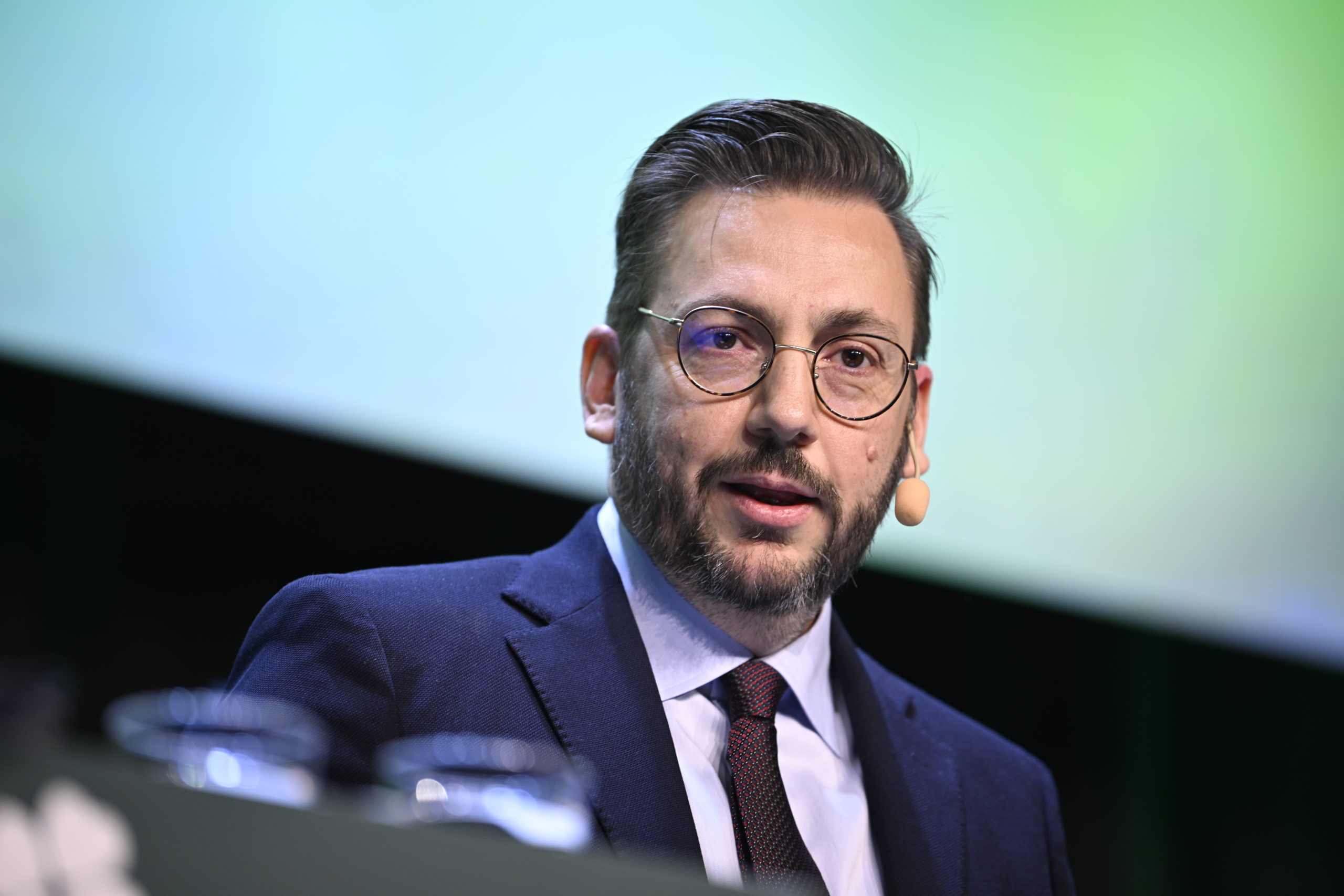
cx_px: 672
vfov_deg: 6.9
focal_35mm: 200
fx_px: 7467
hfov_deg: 10.3
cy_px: 448
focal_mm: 200
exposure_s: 1/100
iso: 640
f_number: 2.8
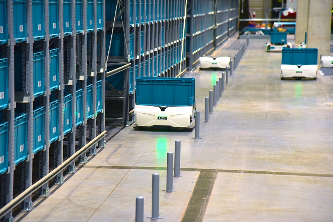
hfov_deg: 17.1
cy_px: 111
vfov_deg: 11.4
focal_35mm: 120
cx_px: 166
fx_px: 1110
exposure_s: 1/30
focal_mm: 120
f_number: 5.6
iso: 1600
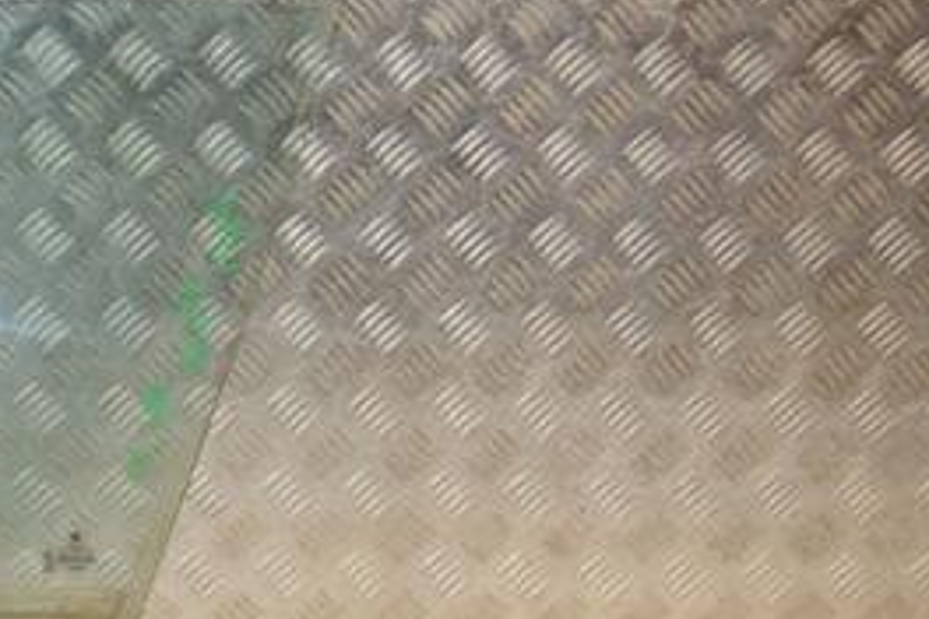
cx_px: -113
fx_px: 2197
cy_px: 345
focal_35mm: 85
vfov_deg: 16.0
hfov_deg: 22.4
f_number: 6.3
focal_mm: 25
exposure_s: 1/200
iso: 800
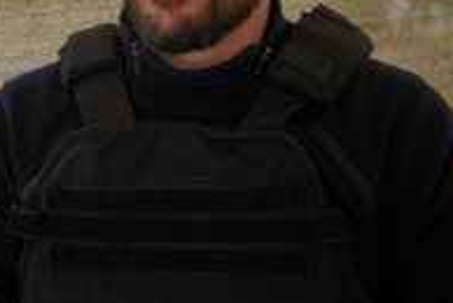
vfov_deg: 19.5
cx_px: 79
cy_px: -6
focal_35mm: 68
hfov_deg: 28.8
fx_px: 857
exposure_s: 1/100
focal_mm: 33
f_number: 2.8
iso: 400
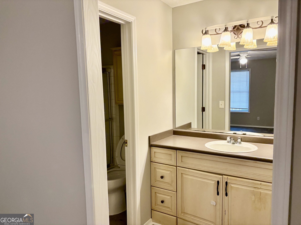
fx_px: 226
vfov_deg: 53.1
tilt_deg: -4.5
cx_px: 150
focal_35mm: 26
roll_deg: +1.9
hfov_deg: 67.3
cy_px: 112
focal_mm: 5.96
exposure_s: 1/60
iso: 160
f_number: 1.6
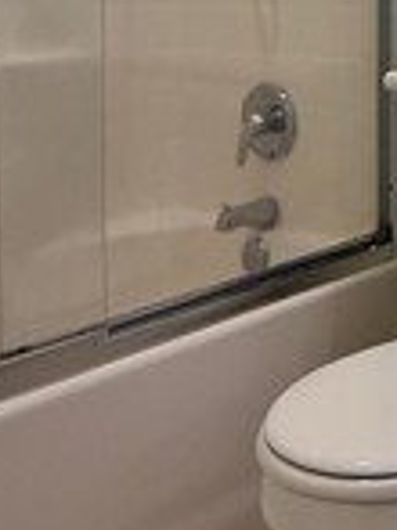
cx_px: 581
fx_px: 934
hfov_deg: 20.7
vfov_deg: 30.0
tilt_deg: -2.5
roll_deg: -1.0
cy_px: 29
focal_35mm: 61
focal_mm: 2.22
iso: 200
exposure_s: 1/120
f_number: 2.2
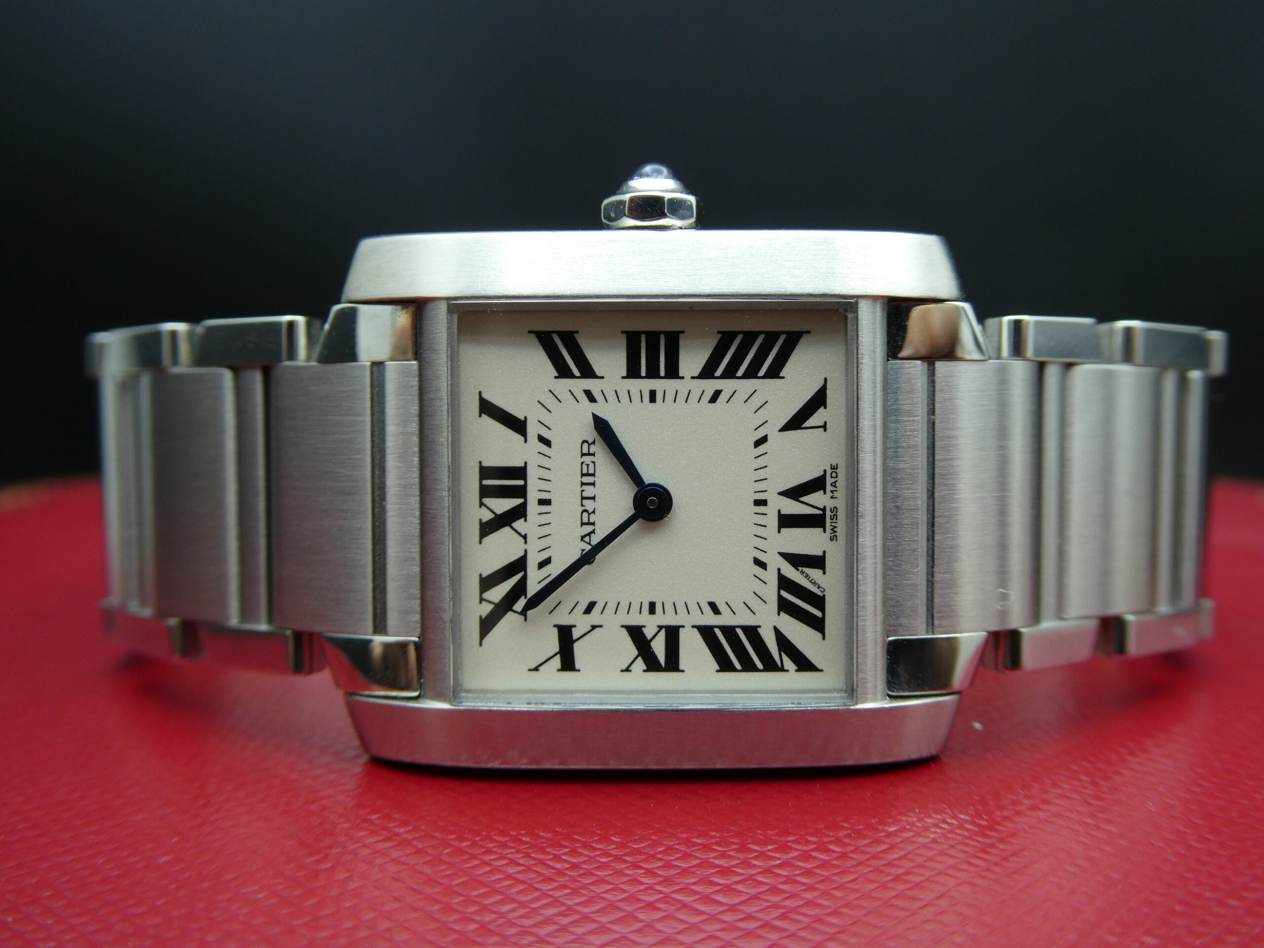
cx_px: 632
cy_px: 474
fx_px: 1278
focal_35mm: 35
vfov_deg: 40.7
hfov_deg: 52.6
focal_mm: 6.3
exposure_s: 1/80
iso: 125
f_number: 3.7
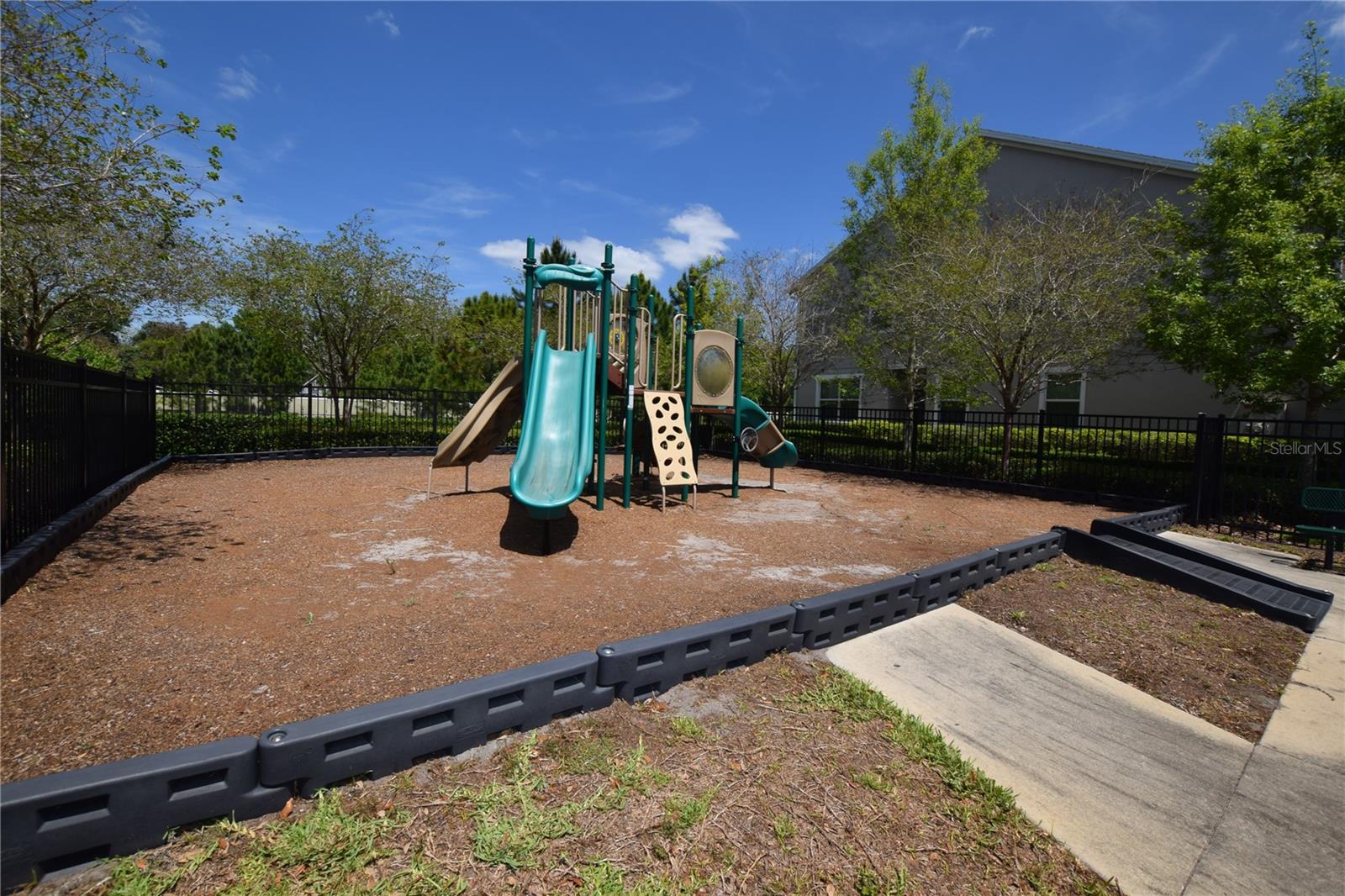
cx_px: 672
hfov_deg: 100.4
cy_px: 448
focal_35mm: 15
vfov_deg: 77.3
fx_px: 560
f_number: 11
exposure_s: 1/200
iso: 100
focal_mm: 10
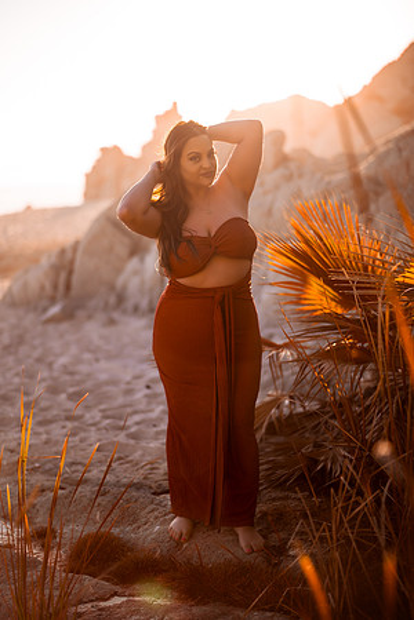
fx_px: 1000
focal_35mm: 58
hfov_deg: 23.4
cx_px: 207
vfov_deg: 34.5
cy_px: 310
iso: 100
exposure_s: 1/3200
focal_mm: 58
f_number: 1.4
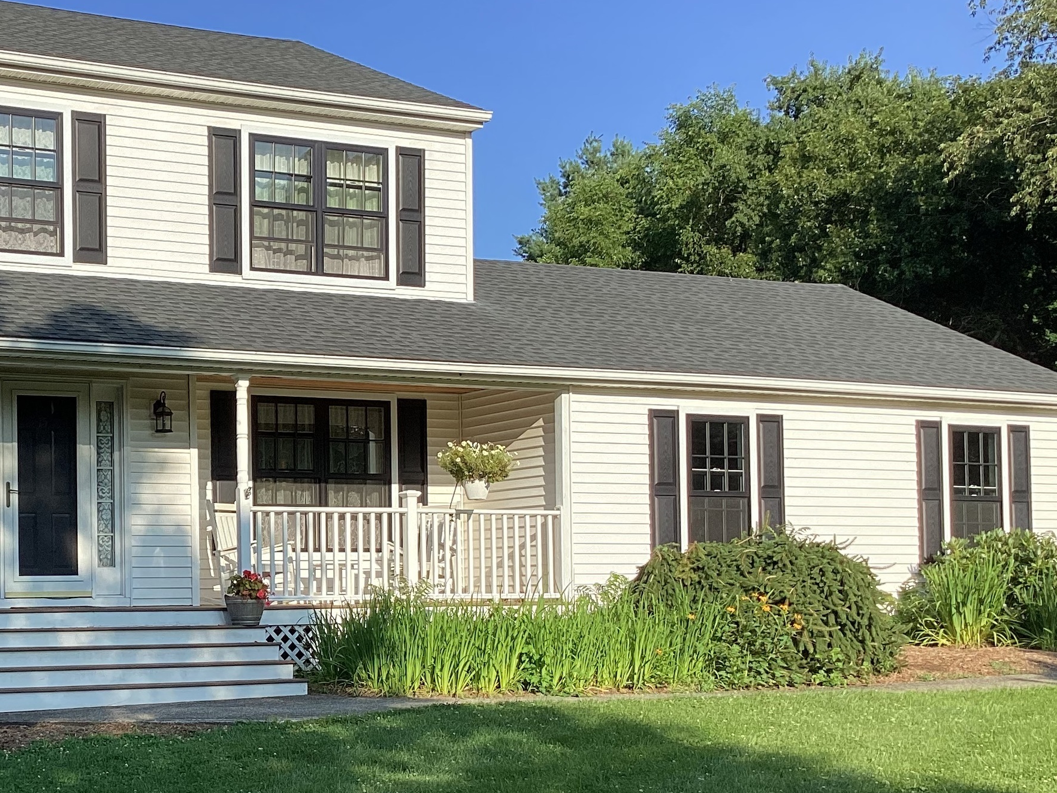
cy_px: 550
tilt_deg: +1.8
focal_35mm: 54
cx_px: 152
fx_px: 1649
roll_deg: +0.5
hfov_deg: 34.0
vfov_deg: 26.8
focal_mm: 3.3
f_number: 2.4
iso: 25
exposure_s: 1/867
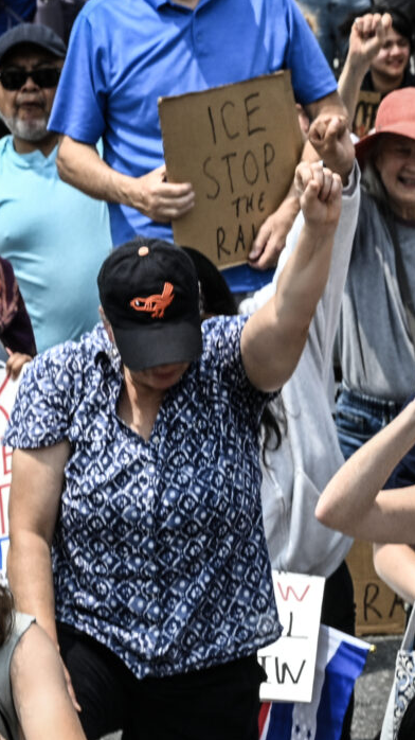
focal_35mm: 289
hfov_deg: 4.2
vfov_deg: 7.5
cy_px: 279
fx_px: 5661
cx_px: 741
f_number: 13
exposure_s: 1/320
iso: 250
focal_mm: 94
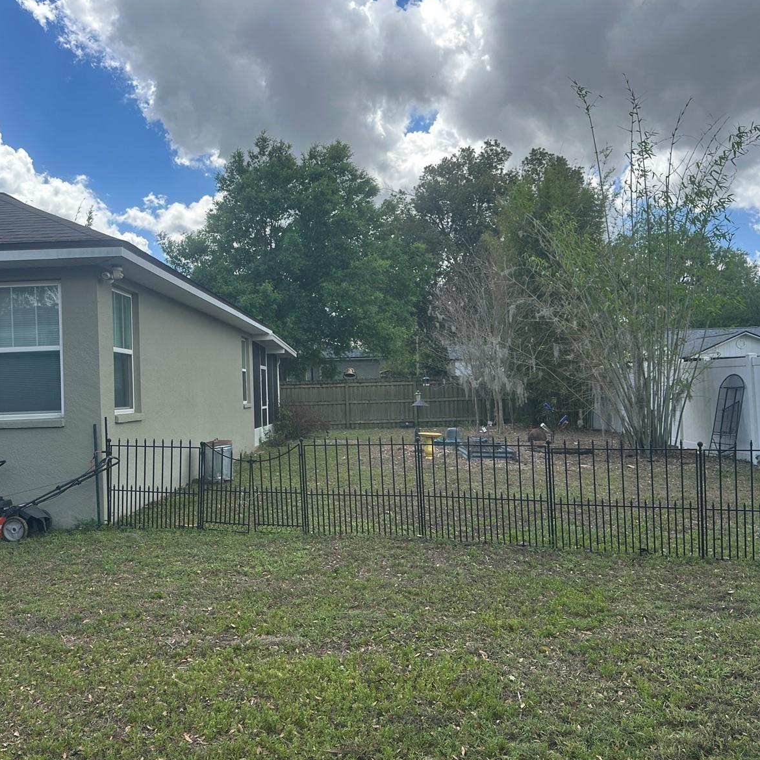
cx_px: 362
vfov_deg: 55.6
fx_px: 720
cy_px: 374
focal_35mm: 29
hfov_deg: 55.6
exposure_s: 1/3058
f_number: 1.78
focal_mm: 6.86
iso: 80
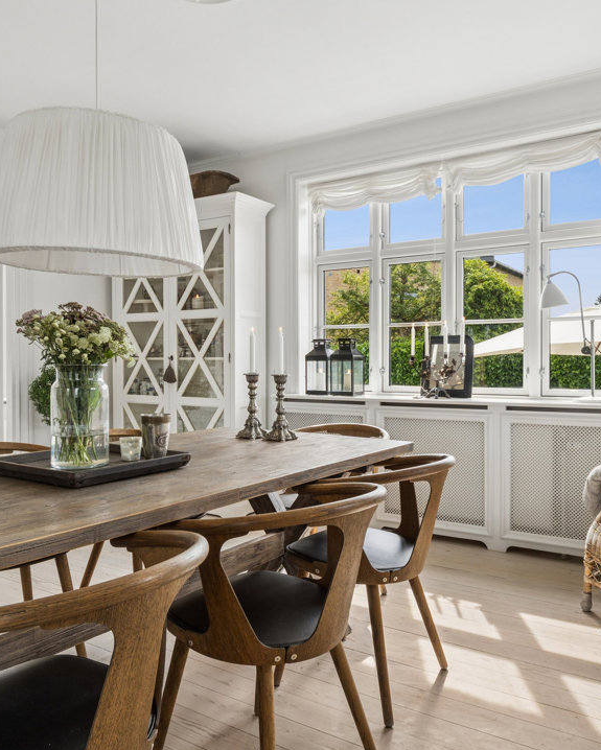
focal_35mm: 29
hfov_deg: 49.4
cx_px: 323
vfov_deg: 59.8
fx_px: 652
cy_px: 378
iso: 200
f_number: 8
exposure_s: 1/80
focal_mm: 13.5
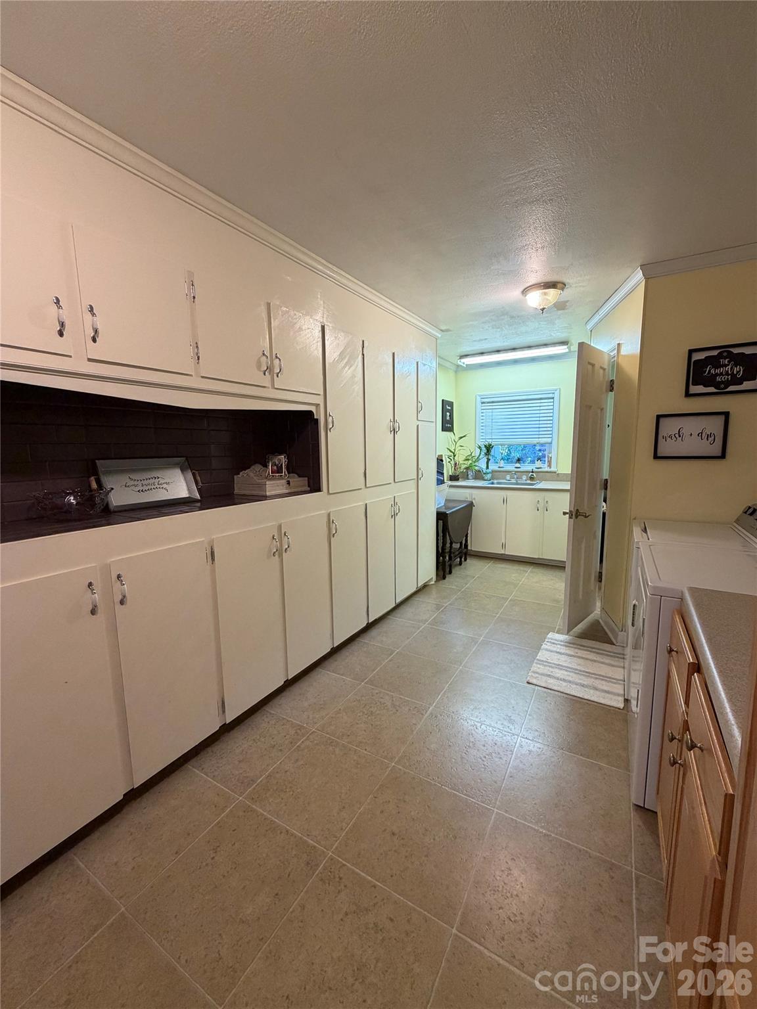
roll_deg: +1.4
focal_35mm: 14
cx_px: 378
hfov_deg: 85.7
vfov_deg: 102.1
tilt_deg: -7.7
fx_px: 408
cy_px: 504
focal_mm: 2.22
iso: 200
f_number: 2.2
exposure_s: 1/60
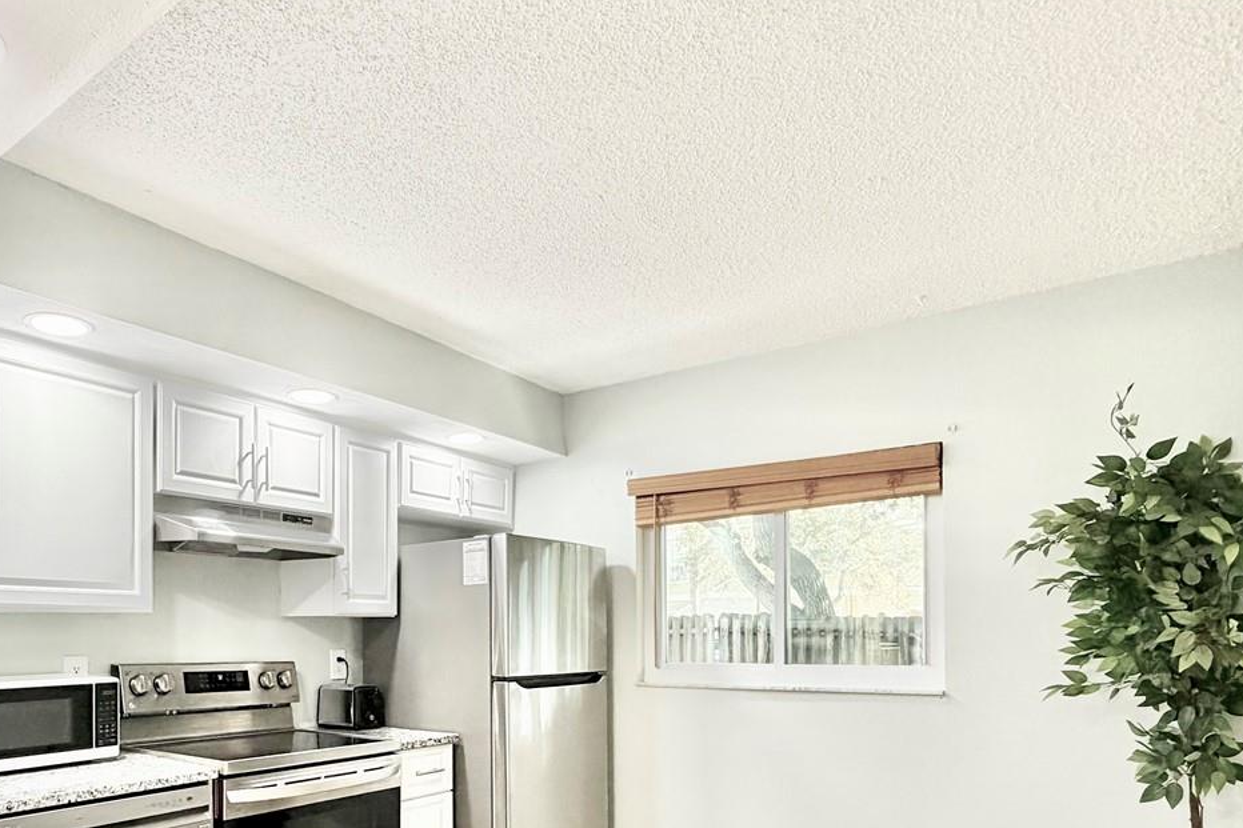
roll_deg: +1.0
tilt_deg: -0.4
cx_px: 452
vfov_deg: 48.9
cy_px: 639
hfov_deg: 70.2
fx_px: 863
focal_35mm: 25
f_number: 2.2
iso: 250
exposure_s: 1/120
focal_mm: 2.22
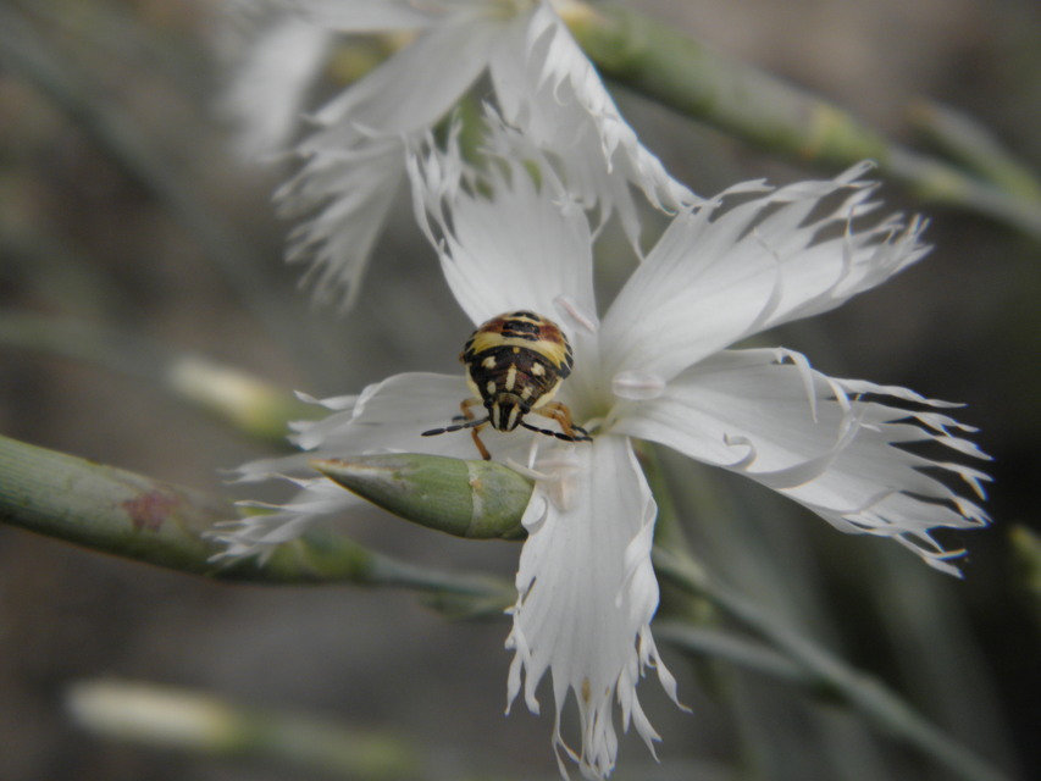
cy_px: 390
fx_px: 2406
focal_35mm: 80
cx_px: 520
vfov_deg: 18.4
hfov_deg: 24.4
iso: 125
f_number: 4.4
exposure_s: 1/320
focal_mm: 14.3
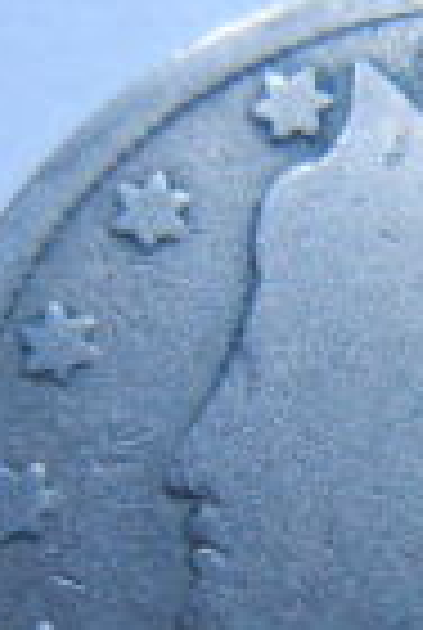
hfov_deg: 11.9
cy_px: 560
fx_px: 1982
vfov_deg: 17.8
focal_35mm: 113
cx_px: 540
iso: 160
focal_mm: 5.4
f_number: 3.5
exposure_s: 1/387
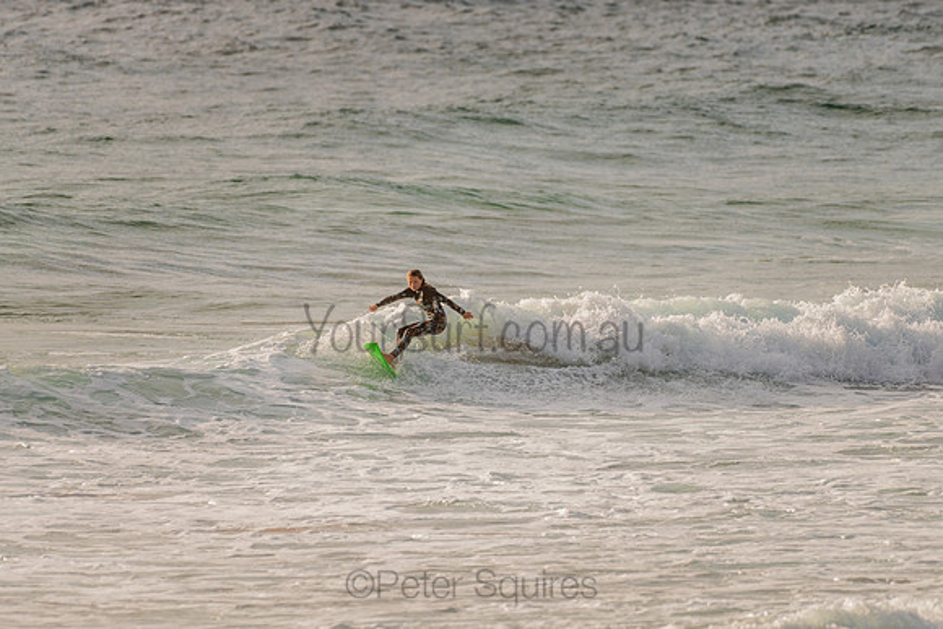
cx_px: 460
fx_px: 16057
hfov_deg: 3.4
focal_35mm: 613
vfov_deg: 2.2
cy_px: 305
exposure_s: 1/2000
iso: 160
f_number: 5.6
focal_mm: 500
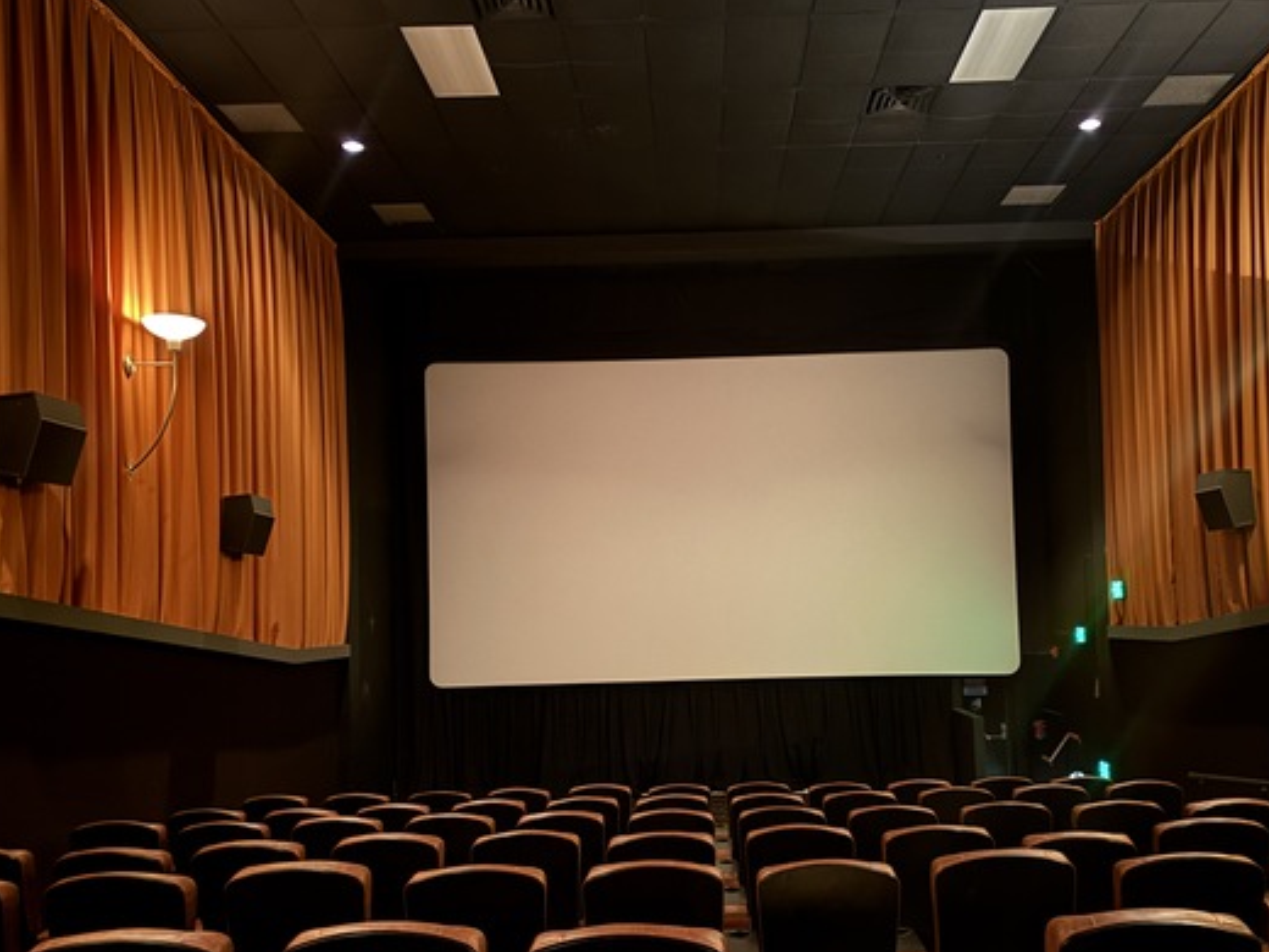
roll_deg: +1.0
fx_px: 1173
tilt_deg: +1.7
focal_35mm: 32
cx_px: 691
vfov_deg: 44.0
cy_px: 561
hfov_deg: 56.7
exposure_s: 1/5
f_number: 1.6
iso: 1000
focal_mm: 5.96
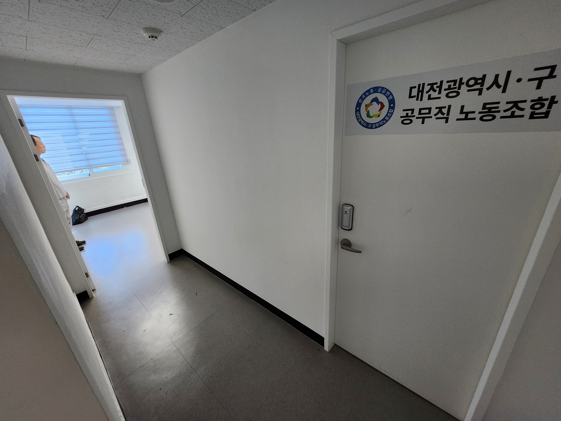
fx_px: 211
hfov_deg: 106.2
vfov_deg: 89.9
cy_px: 210
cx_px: 280
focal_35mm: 13
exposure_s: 1/60
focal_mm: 1.74
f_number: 2.2
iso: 125
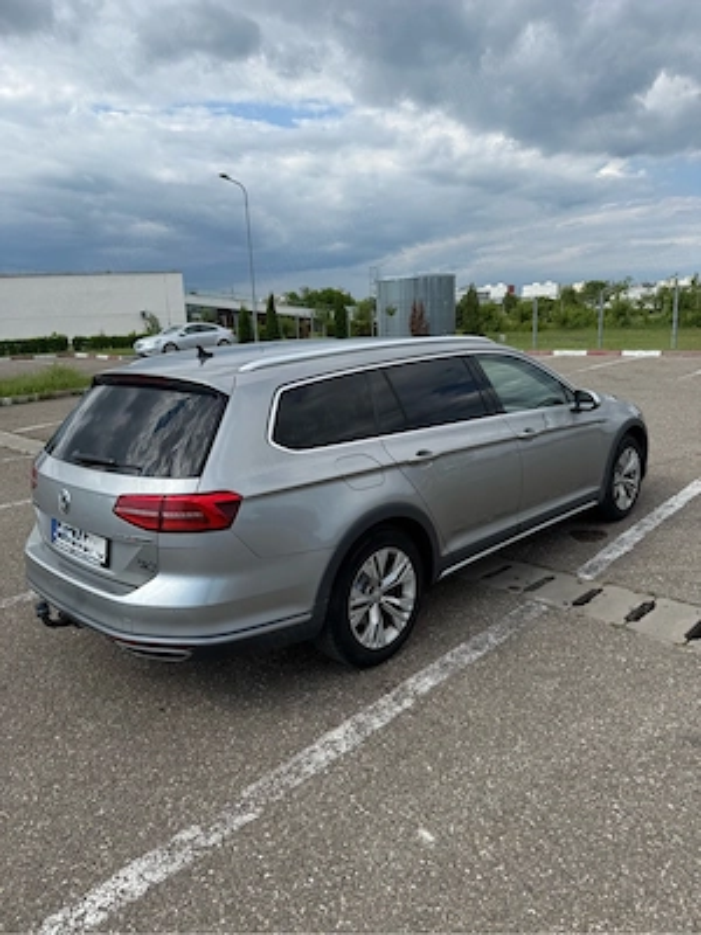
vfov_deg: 71.6
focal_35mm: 24
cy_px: 468
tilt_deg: -10.6
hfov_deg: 56.8
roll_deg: +1.4
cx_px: 350
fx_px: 648
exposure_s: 1/4167
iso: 80
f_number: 1.78
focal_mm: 6.76
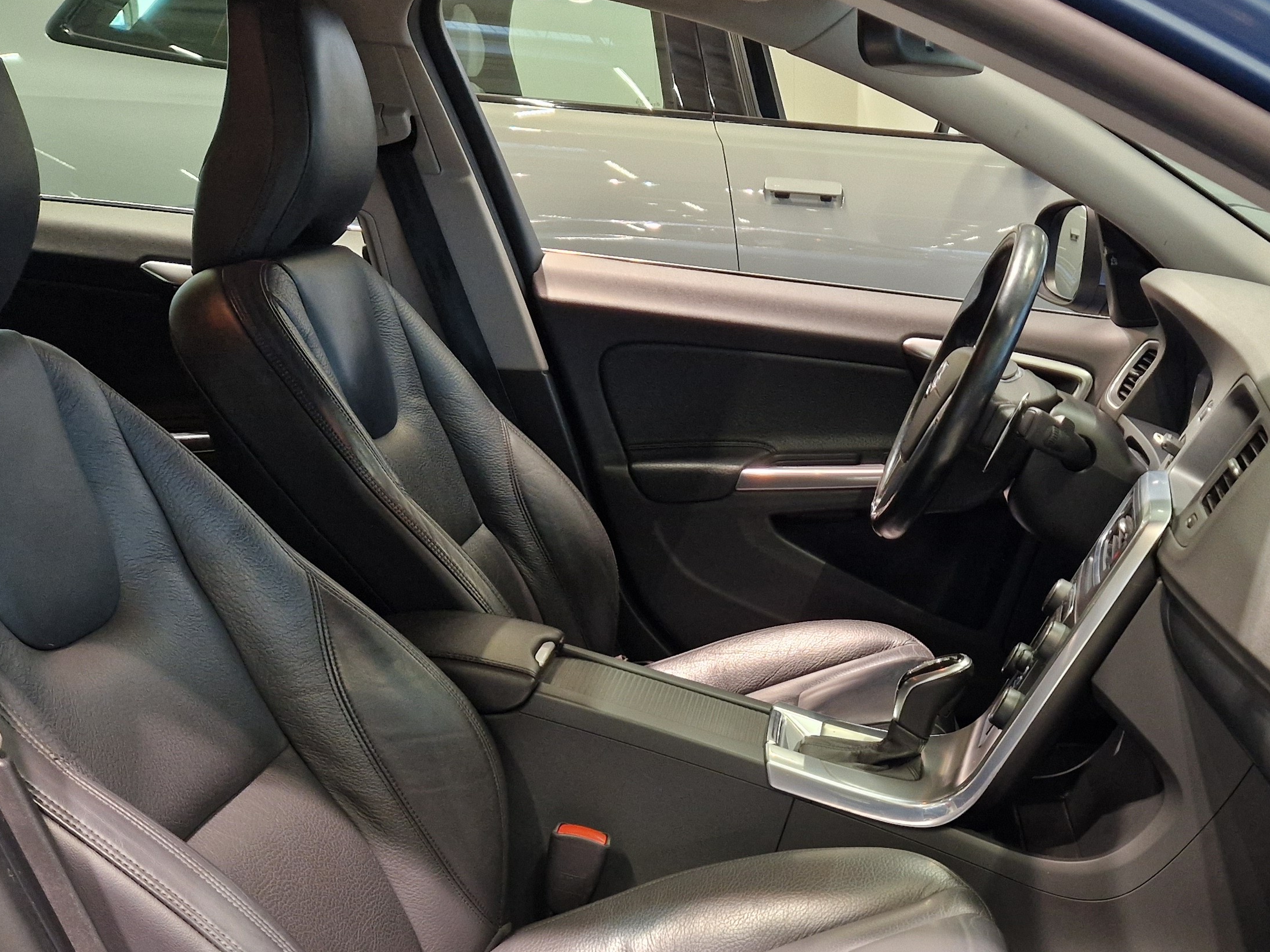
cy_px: 793
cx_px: 895
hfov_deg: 43.8
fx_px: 1541
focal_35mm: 42
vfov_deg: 33.1
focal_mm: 5.4
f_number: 1.8
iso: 250
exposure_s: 1/100
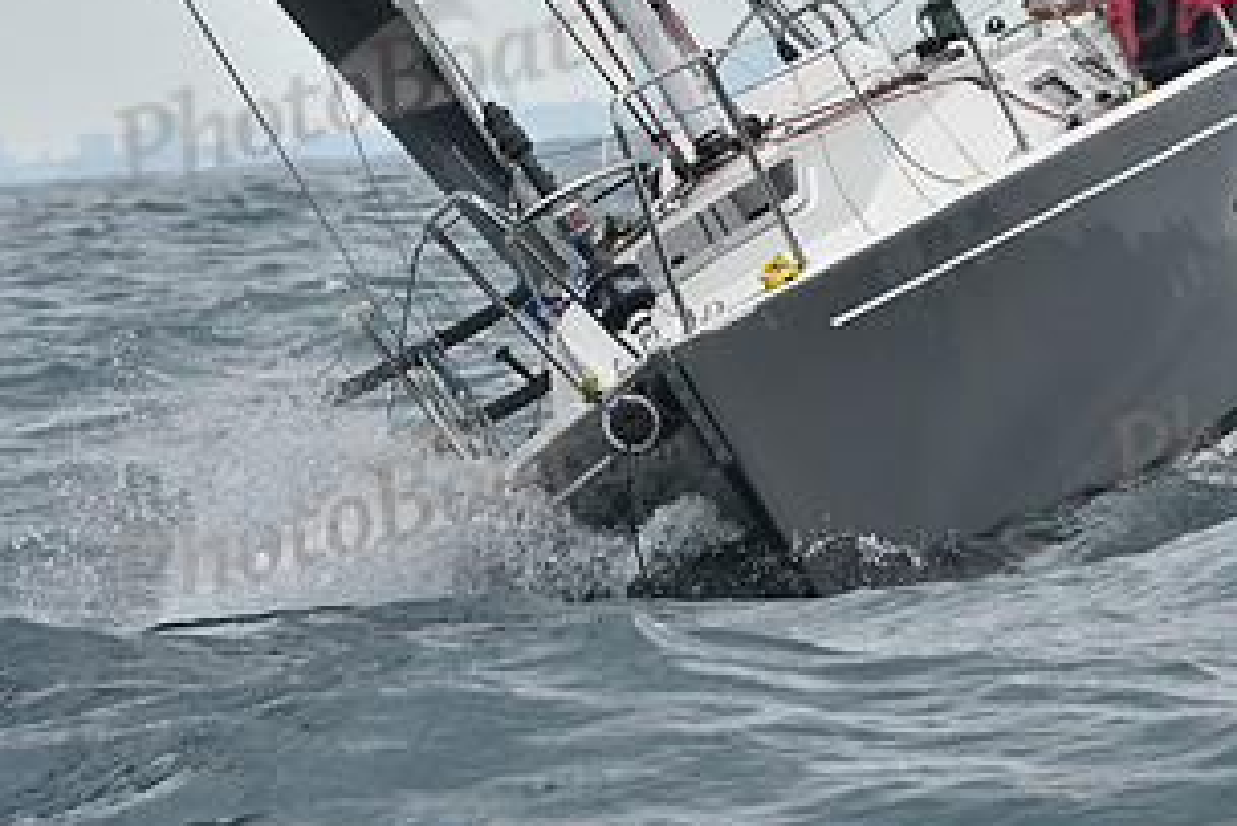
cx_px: 903
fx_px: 13132
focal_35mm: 382
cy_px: 238
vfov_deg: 3.6
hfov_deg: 5.4
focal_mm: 200
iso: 250
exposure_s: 1/800
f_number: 10
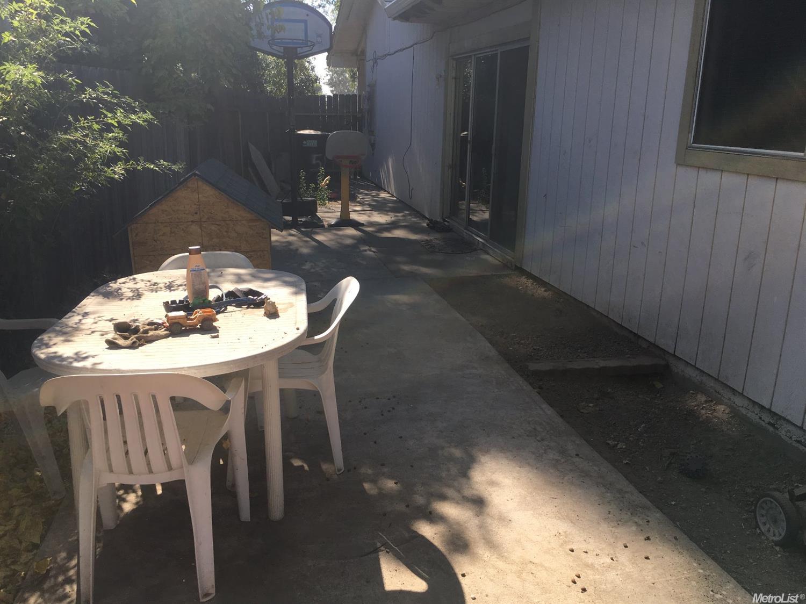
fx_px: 675
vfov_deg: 48.2
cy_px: 302
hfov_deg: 61.7
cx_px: 403
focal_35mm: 29
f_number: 2.2
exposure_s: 1/777
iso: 25
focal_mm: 4.15
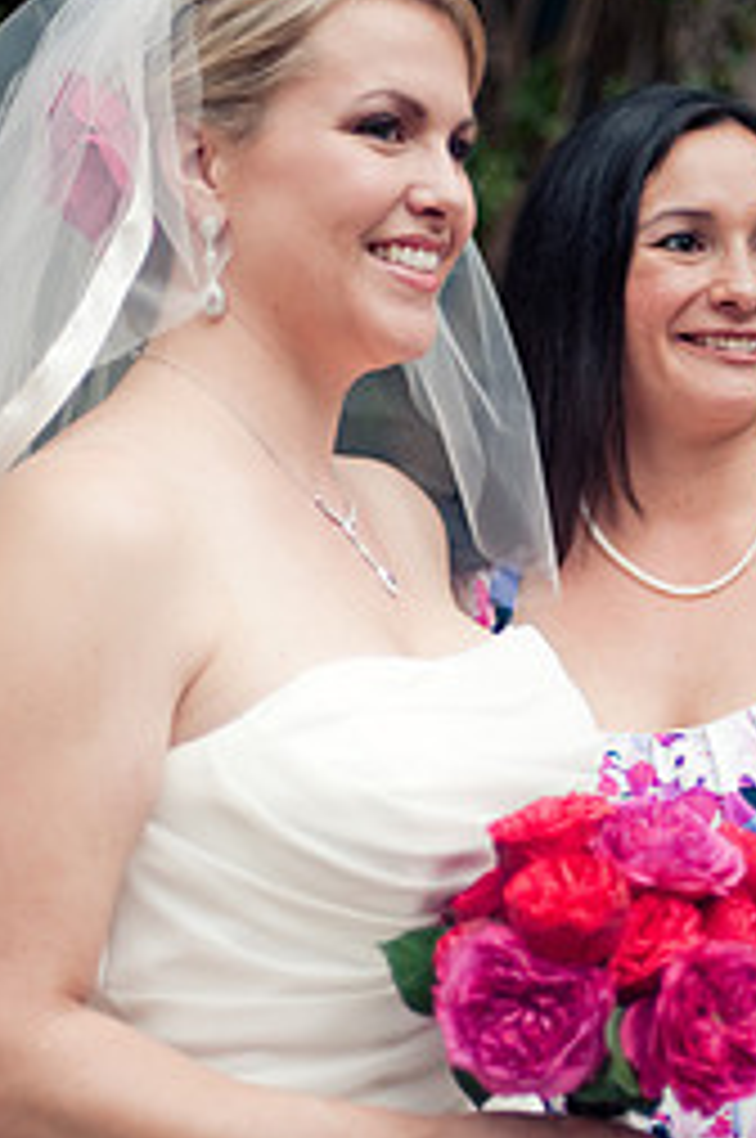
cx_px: 520
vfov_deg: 22.9
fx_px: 2811
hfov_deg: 15.3
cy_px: 657
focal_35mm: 89
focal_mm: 50
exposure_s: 1/2500
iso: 400
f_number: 1.4
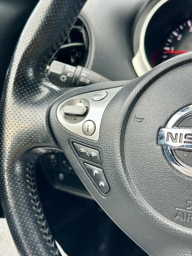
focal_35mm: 48
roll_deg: +0.4
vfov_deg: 39.7
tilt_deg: -21.5
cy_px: 128
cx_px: 96
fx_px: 355
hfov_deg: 30.3
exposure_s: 1/111
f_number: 1.78
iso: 80
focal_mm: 6.86
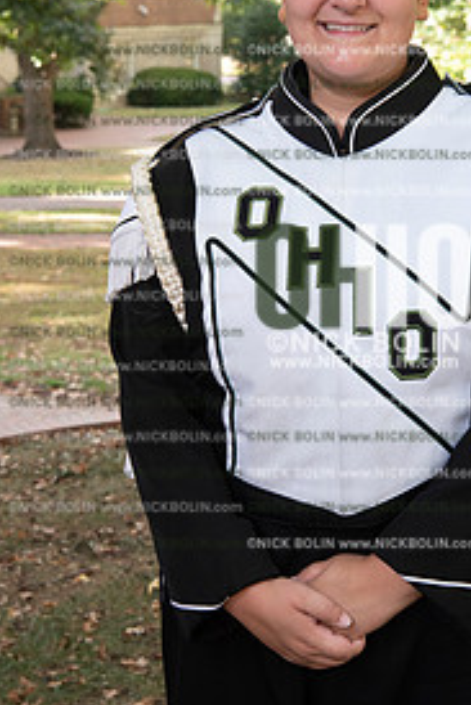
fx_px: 1607
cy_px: 296
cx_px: 363
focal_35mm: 82
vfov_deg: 24.7
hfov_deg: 16.6
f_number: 8
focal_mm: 50
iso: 800
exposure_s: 1/100
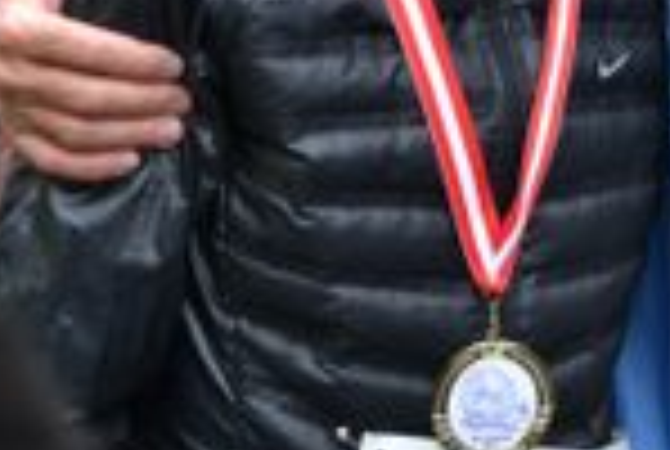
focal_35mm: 139
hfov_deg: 14.3
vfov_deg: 9.6
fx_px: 2587
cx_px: 791
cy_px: -272
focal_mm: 27
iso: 400
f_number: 6.3
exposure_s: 1/50
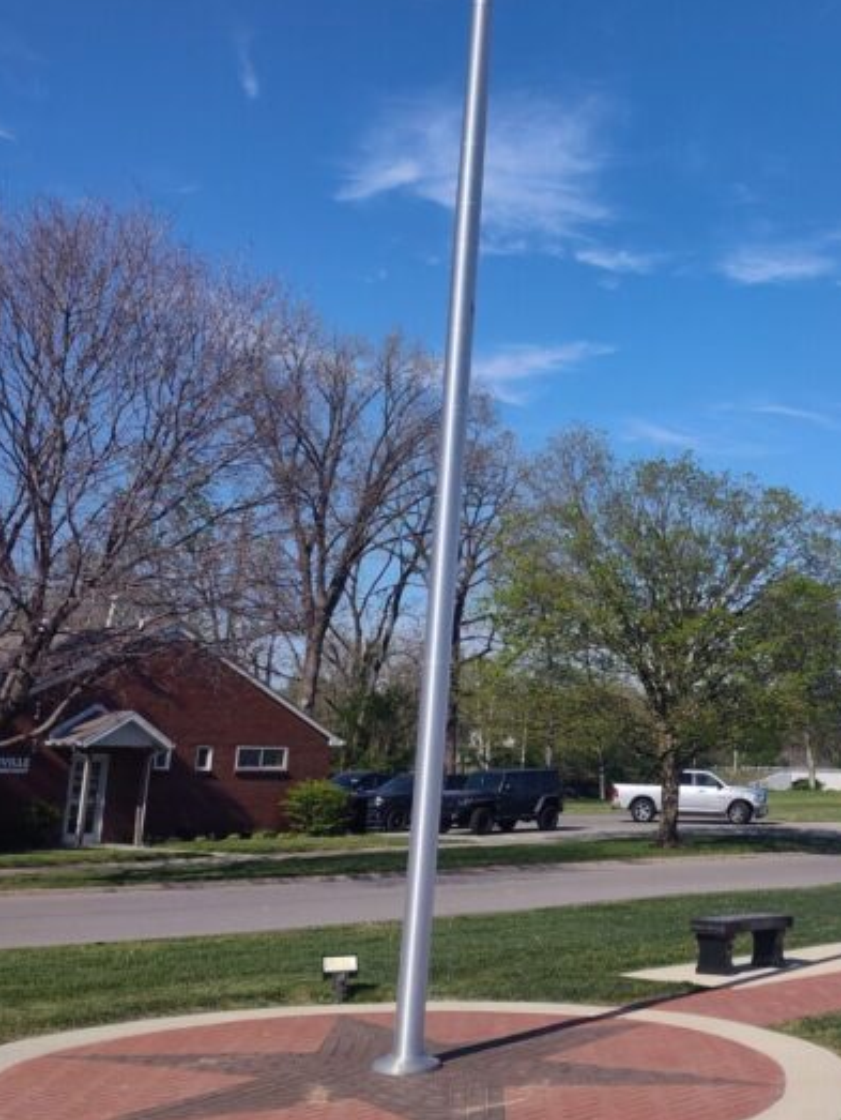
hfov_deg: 31.0
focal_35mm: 45
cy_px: 403
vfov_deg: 41.7
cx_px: 734
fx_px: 1456
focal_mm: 5.56
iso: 100
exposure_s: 1/2932
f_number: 1.8
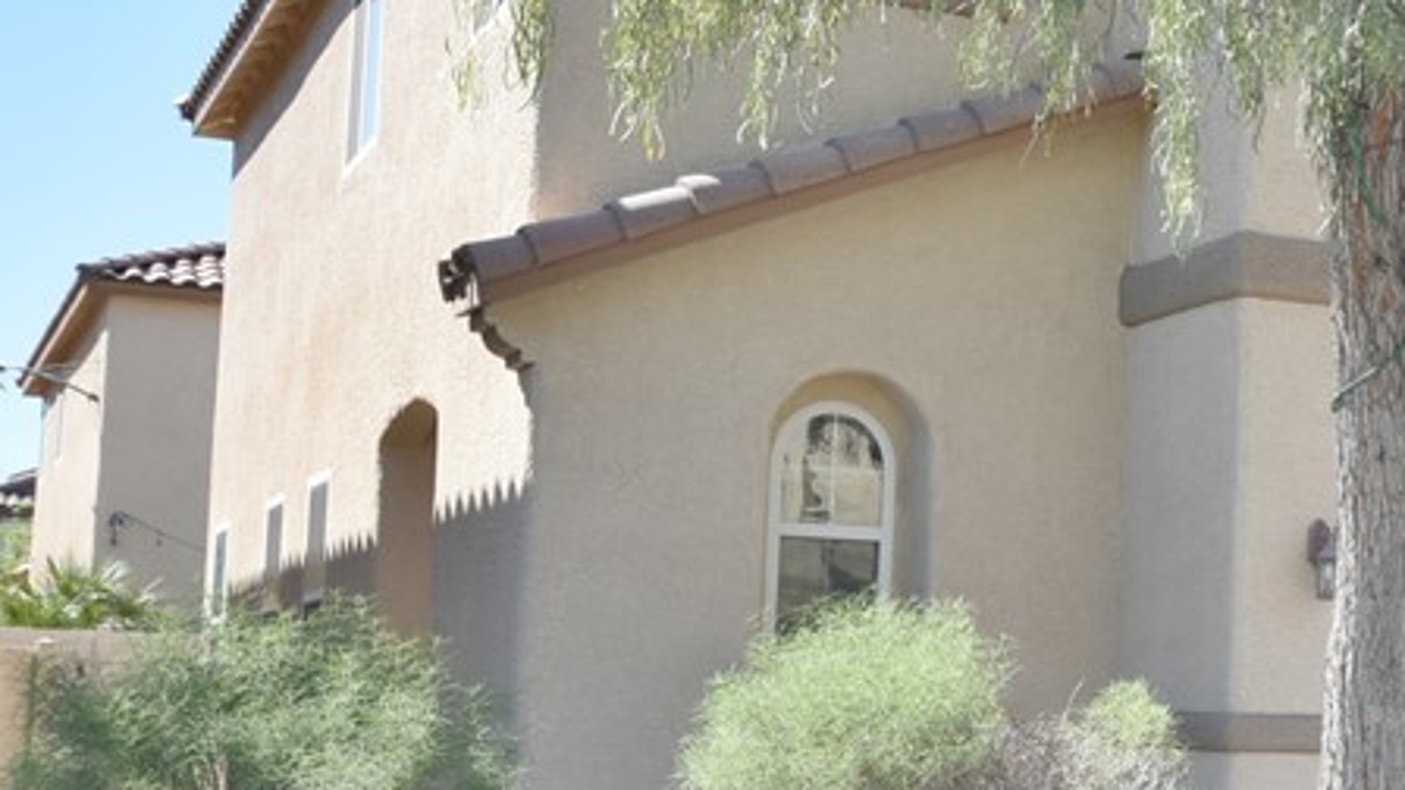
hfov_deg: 26.1
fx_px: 2831
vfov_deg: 15.9
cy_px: 492
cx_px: 1465
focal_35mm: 76
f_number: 6.3
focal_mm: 20
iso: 400
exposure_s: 1/250
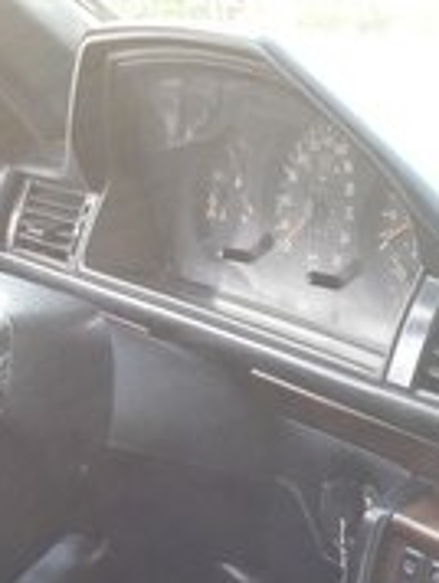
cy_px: 753
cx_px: 544
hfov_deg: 17.9
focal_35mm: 78
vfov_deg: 22.4
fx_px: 1316
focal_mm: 3.7
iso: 40
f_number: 1.9
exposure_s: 1/50
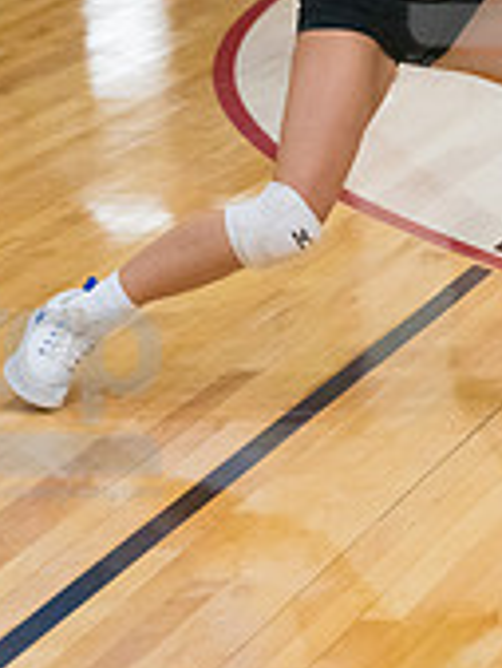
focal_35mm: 256
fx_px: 4944
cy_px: -36
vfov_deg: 7.7
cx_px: 502
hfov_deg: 5.8
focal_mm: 100
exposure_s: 1/1000
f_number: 4.5
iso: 6400
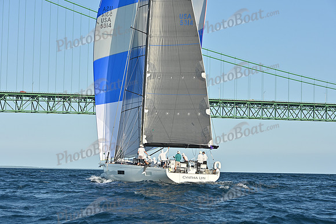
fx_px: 934
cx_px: 168
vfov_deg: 13.7
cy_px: 112
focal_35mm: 100
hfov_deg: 20.4
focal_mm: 100
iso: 320
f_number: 8
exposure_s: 1/1600
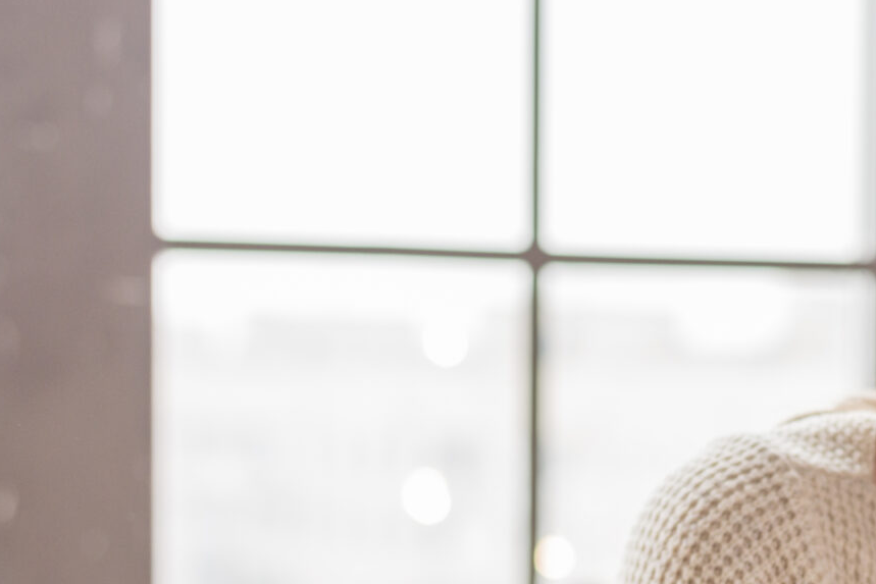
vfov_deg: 9.1
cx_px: 779
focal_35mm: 149
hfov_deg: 13.7
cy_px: 631
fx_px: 3626
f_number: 2.8
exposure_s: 1/125
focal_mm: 50
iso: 320
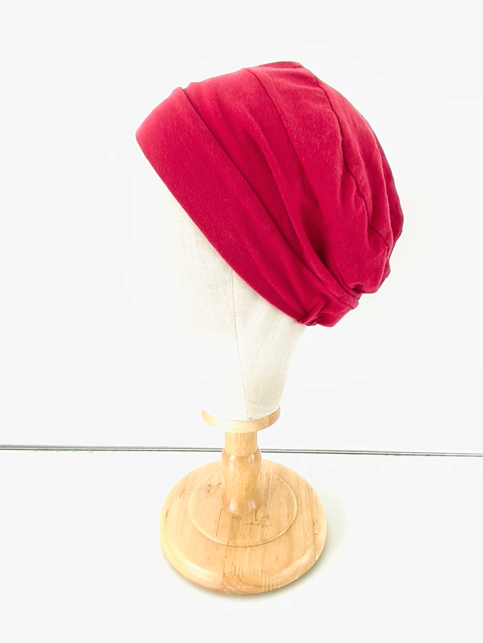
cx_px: 242
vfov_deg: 73.9
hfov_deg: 58.9
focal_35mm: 23
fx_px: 427
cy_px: 322
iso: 50
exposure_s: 1/50
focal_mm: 1.65
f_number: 2.2
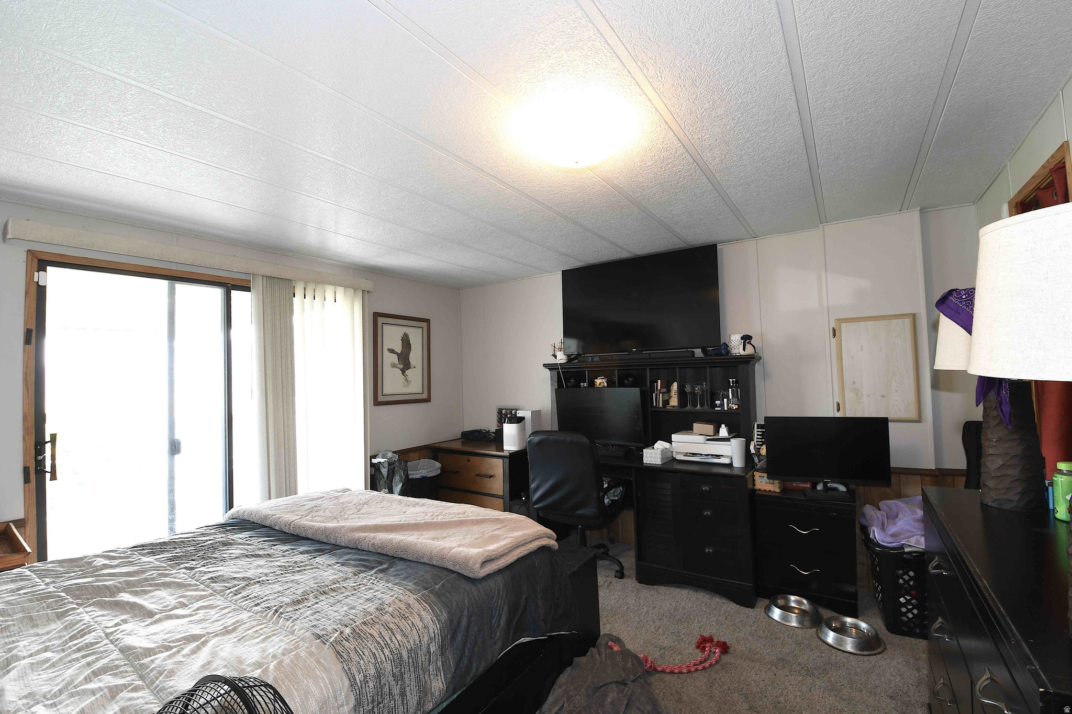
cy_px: 357
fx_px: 447
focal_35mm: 15
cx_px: 536
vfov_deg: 77.3
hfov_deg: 100.4
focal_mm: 10
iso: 320
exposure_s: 1/8
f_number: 8
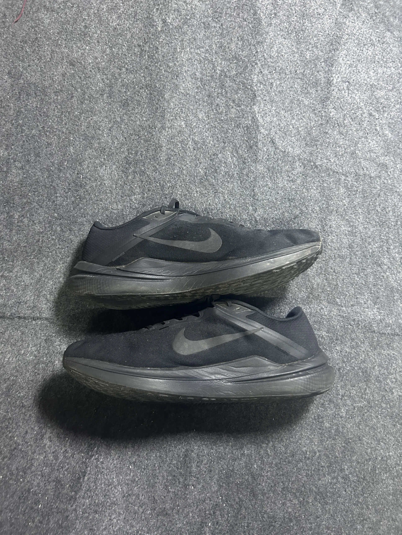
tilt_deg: -58.0
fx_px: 403
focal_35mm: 26
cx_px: 201
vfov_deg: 67.3
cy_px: 268
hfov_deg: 53.1
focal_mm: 5.7
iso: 500
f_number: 1.5
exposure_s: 1/33
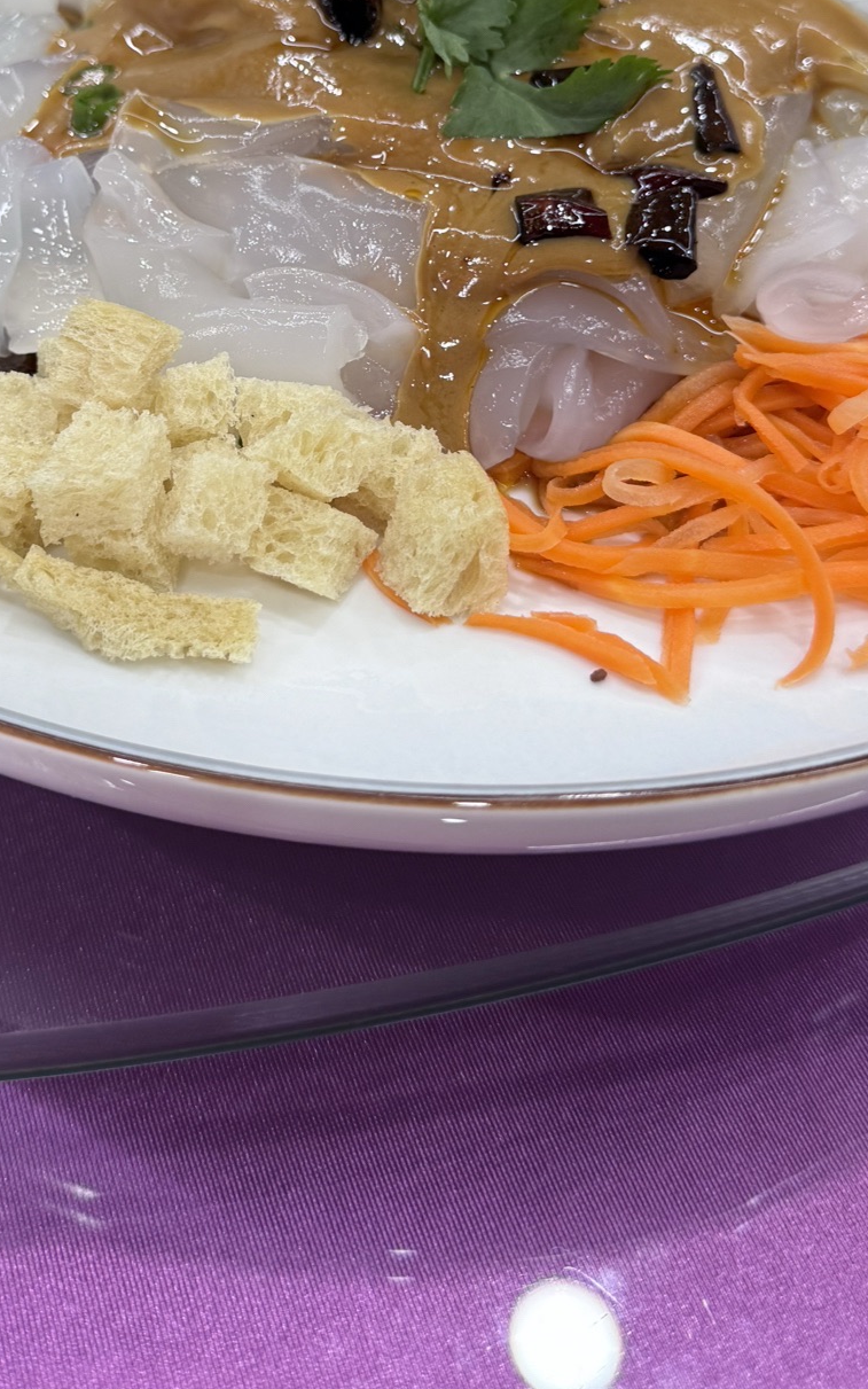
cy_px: 333
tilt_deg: -39.4
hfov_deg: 30.4
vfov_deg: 45.4
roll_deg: -2.8
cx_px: 333
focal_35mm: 42
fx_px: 1589
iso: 200
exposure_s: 1/100
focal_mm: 6.76
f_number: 1.78
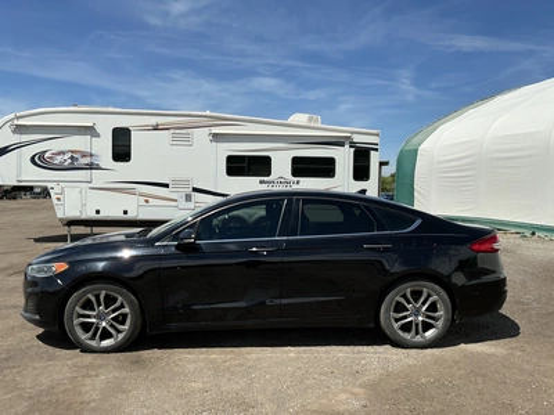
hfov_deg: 63.4
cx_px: 277
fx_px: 448
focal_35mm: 28
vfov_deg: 49.7
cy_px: 208
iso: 25
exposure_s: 1/2538
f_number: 1.8
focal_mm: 3
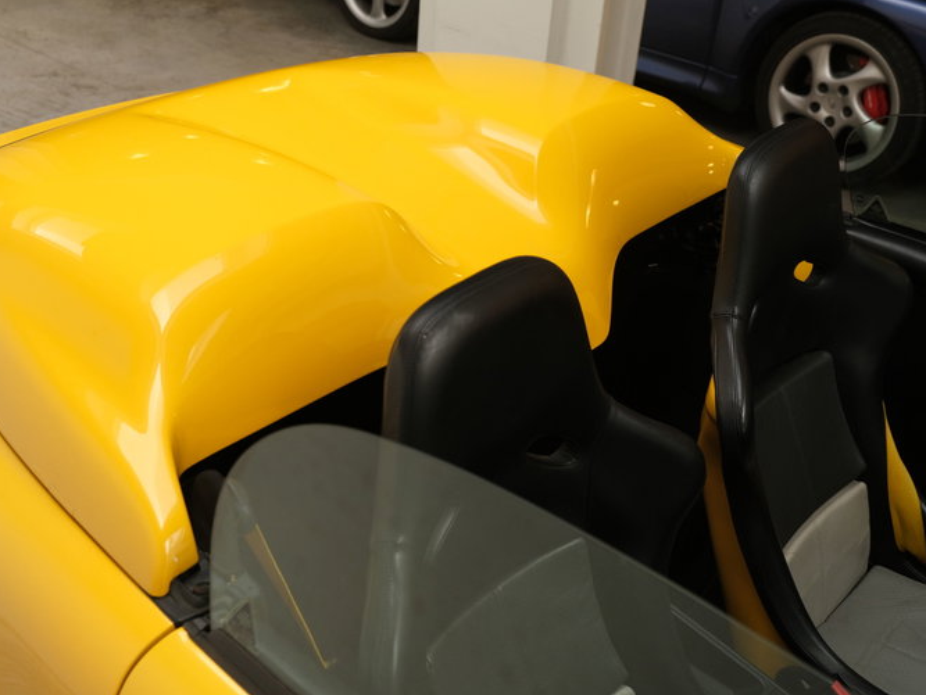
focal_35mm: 42
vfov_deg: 34.4
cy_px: 352
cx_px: 414
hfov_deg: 44.7
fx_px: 1124
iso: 640
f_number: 3.2
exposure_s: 1/200
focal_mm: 25.4
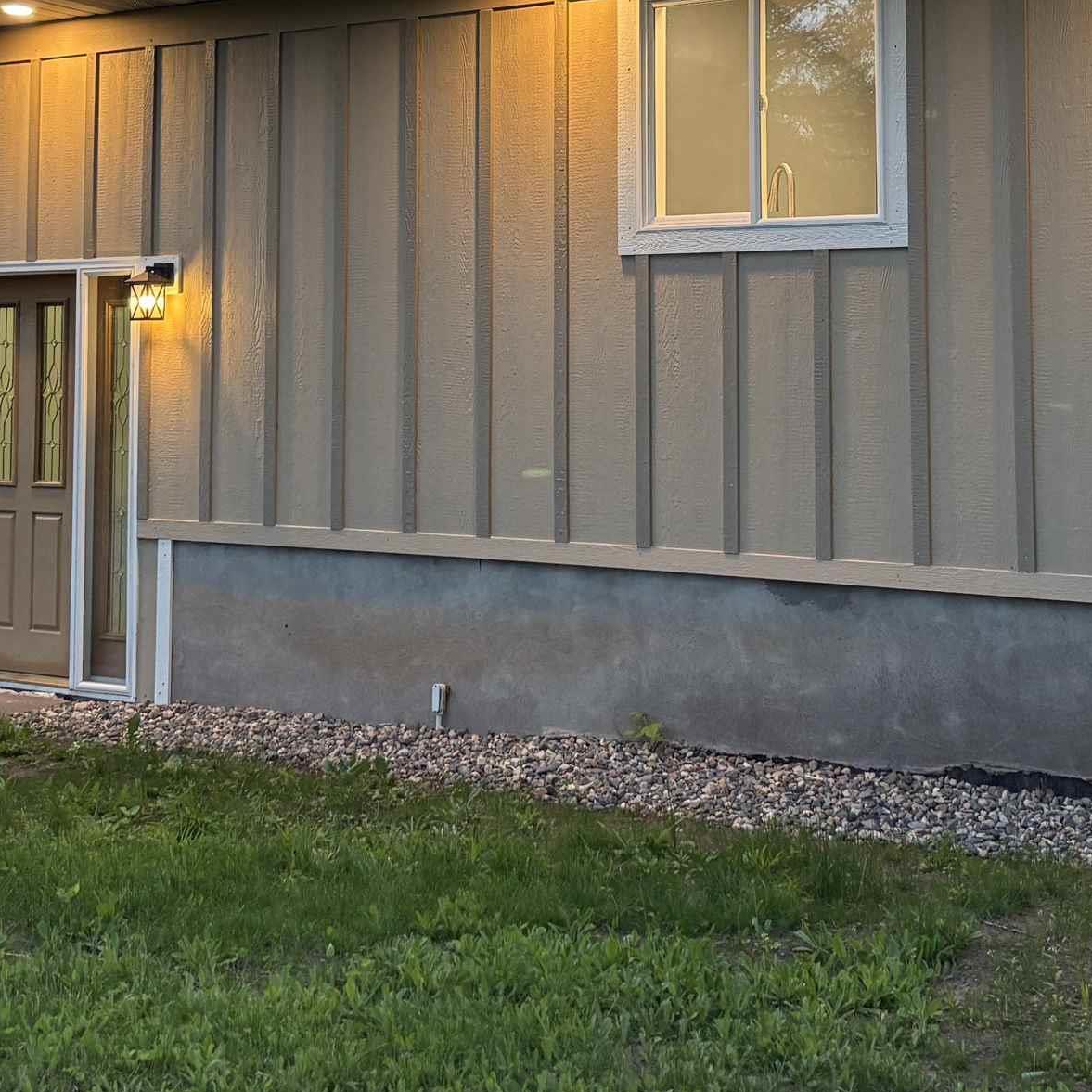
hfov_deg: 28.6
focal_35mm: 60
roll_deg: -0.6
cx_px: 547
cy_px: 222
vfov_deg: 28.0
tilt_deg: +4.1
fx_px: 2141
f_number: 1.6
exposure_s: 1/60
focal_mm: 5.96
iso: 125
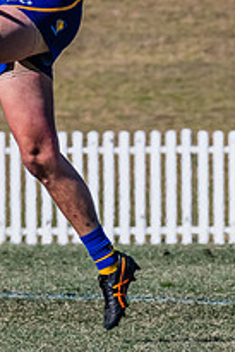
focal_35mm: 1719
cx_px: 138
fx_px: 16802
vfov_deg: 1.2
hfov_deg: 0.8
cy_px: 68
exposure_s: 1/1600
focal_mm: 420
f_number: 13
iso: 800
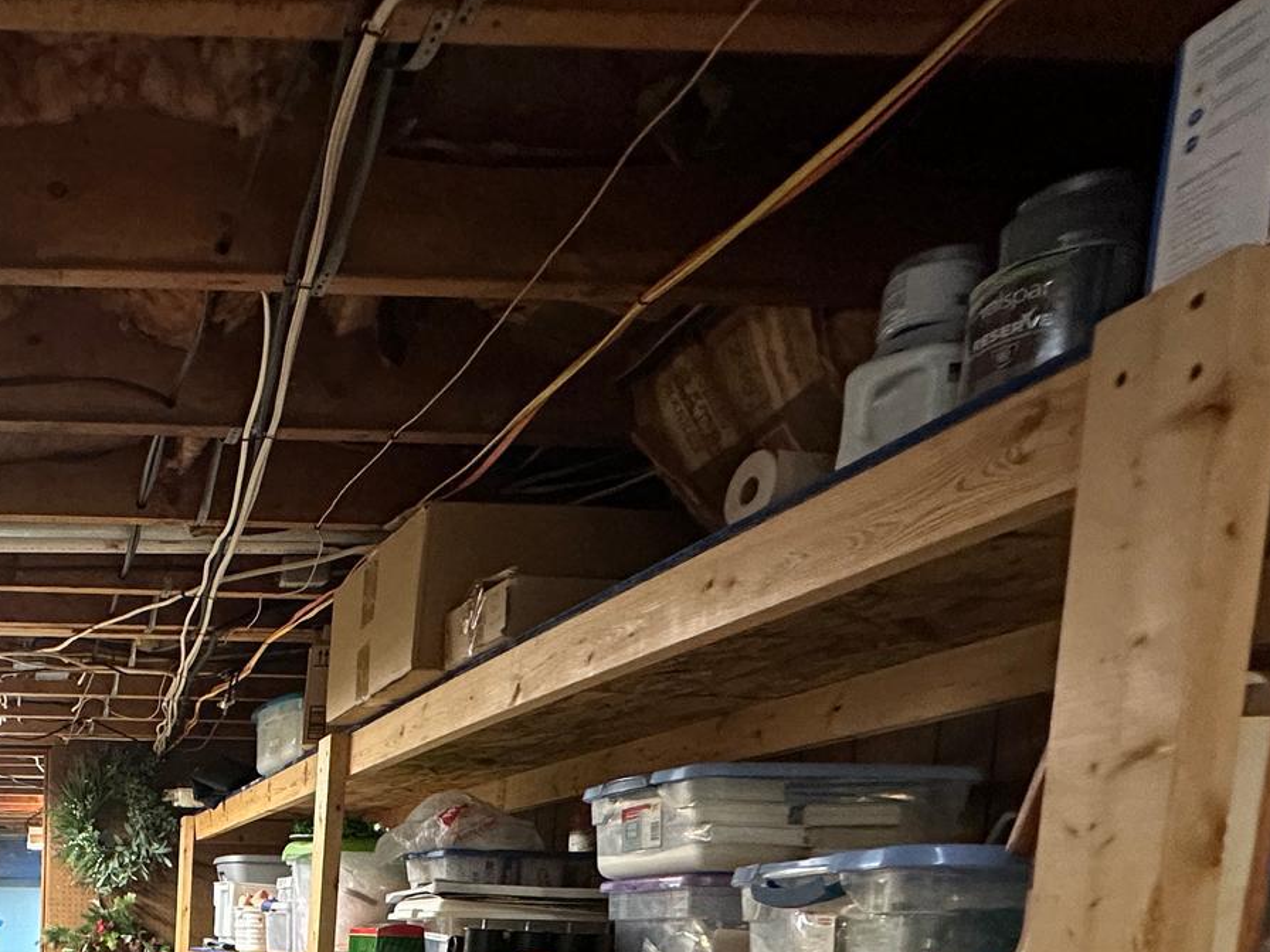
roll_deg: -0.8
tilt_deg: -6.1
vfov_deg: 36.4
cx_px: -10
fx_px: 1174
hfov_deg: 47.0
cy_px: 1078
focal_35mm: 32
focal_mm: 2.22
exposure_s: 1/60
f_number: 2.2
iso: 500
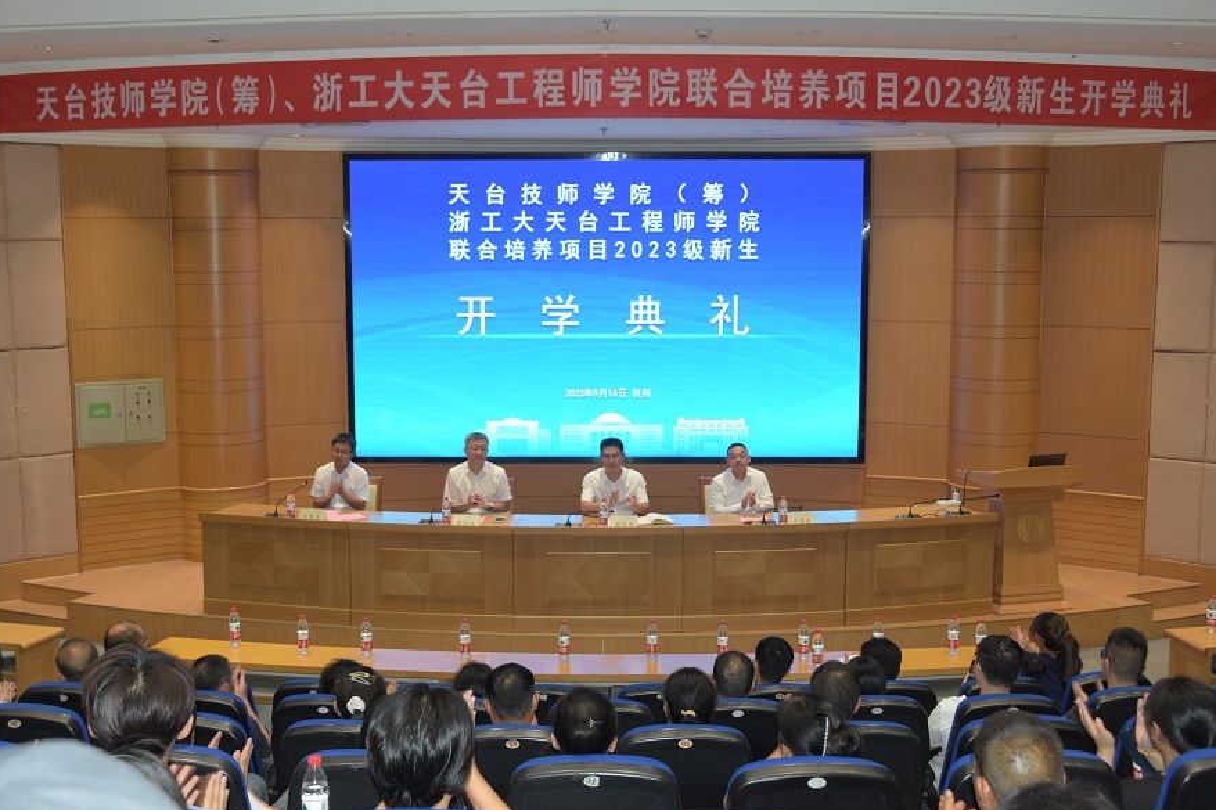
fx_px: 1351
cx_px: 609
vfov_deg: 33.4
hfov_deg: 48.5
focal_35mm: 40
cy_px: 413
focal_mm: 26
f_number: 5.6
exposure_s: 1/50
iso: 800
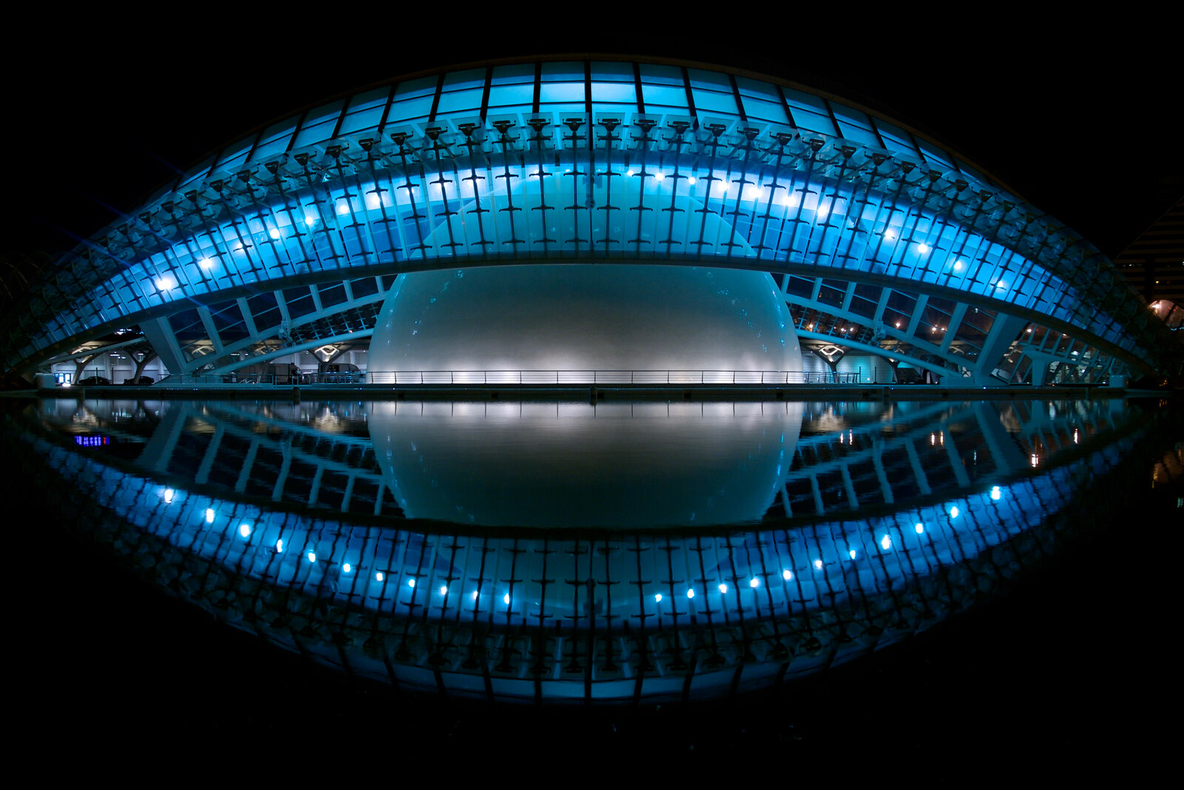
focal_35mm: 26
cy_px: 395
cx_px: 592
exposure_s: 1/5
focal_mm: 17
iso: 250
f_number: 4.5
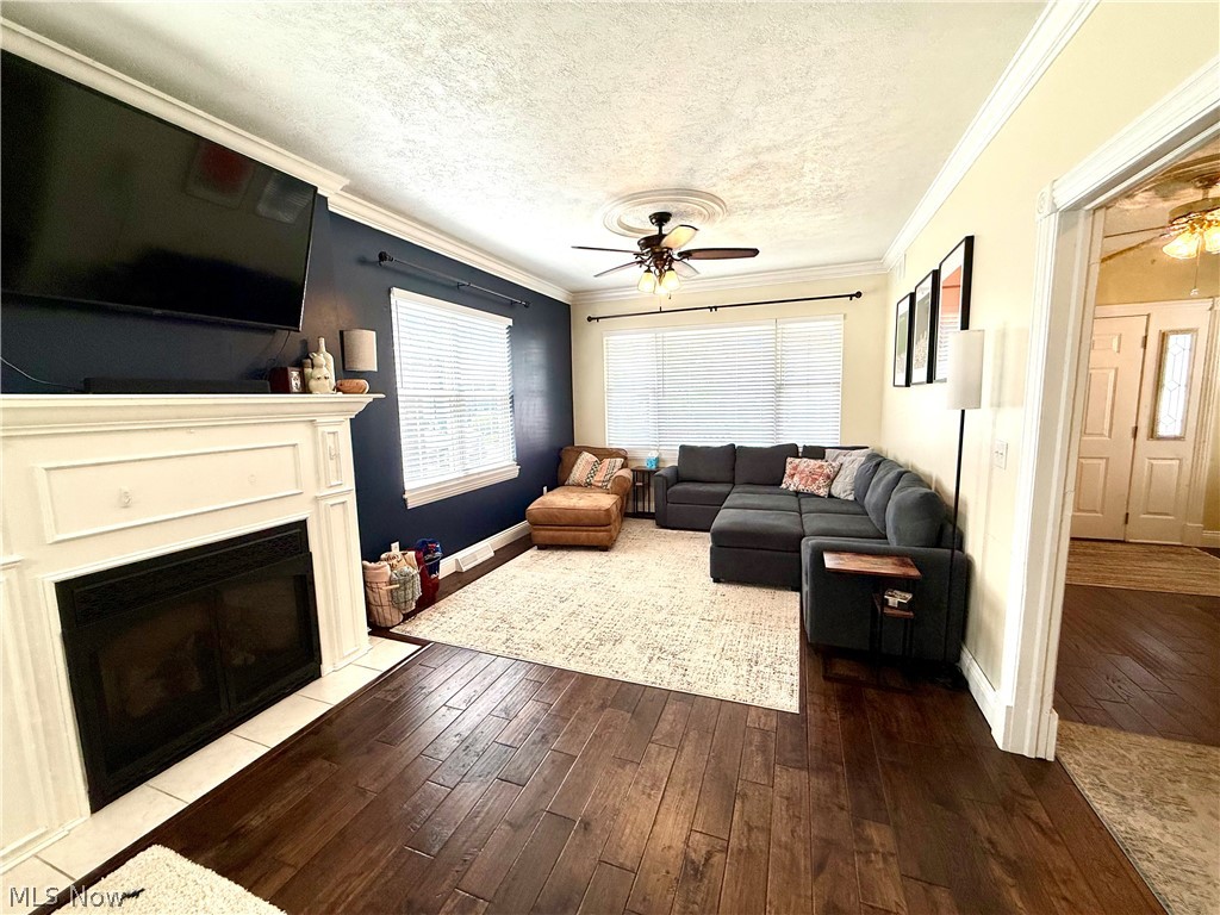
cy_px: 458
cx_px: 610
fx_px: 493
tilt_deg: -6.1
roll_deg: +1.0
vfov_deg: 85.7
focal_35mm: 14
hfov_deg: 102.1
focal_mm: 2.22
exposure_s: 1/120
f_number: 2.2
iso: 80
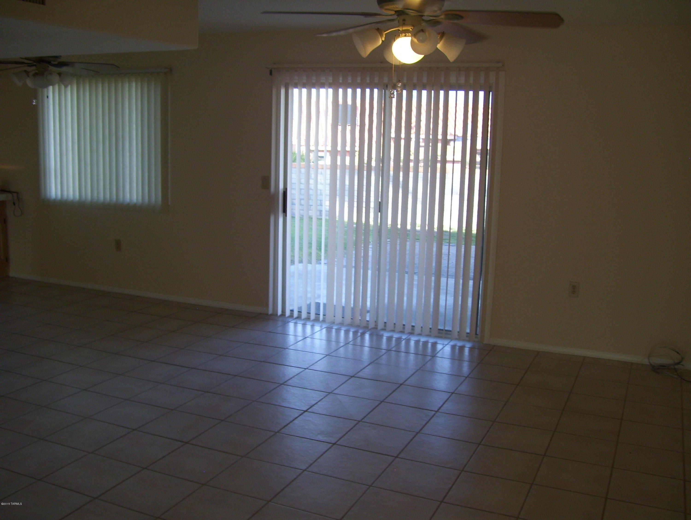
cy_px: 260
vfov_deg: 39.7
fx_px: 720
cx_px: 346
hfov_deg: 51.3
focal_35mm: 36
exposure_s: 1/80
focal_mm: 6
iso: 80
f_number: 2.7
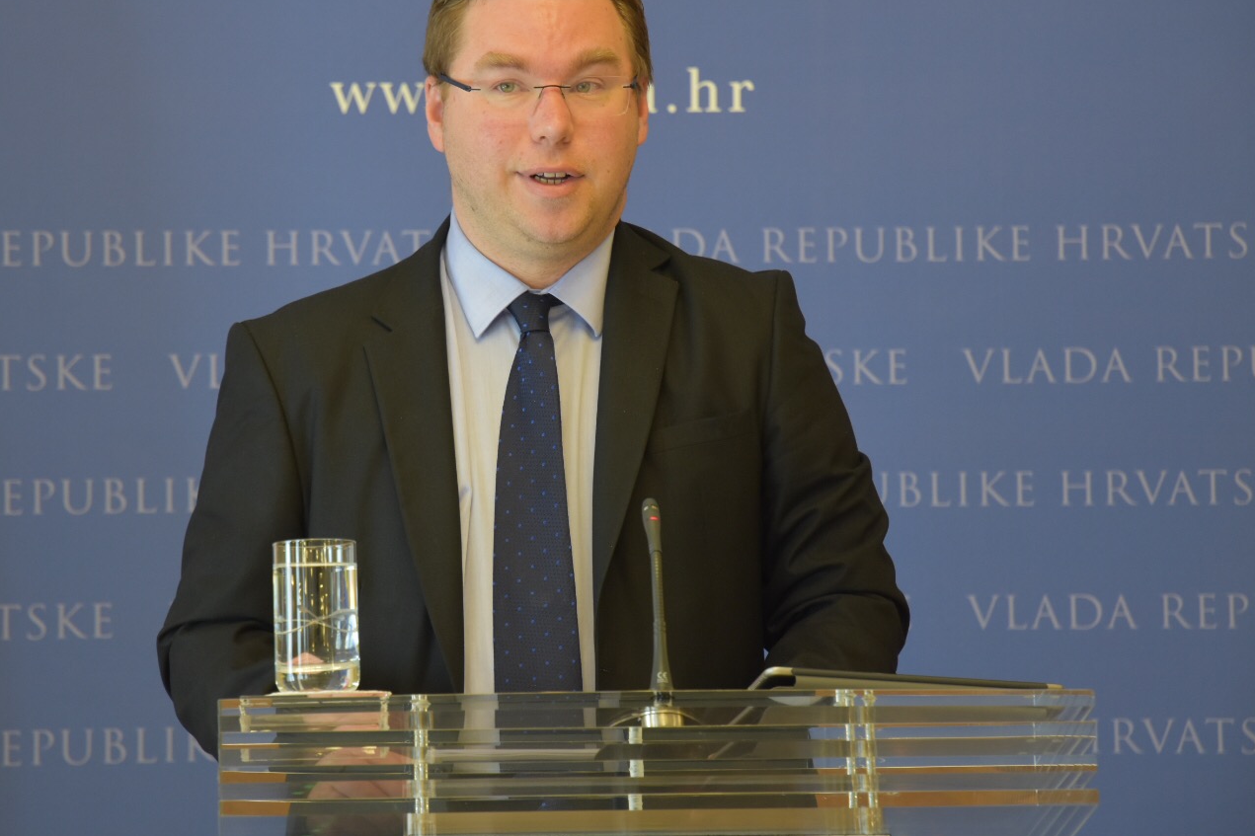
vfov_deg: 9.0
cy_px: 372
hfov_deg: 13.4
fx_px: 5333
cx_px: 514
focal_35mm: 153
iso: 800
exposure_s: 1/80
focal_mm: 80
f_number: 4.5
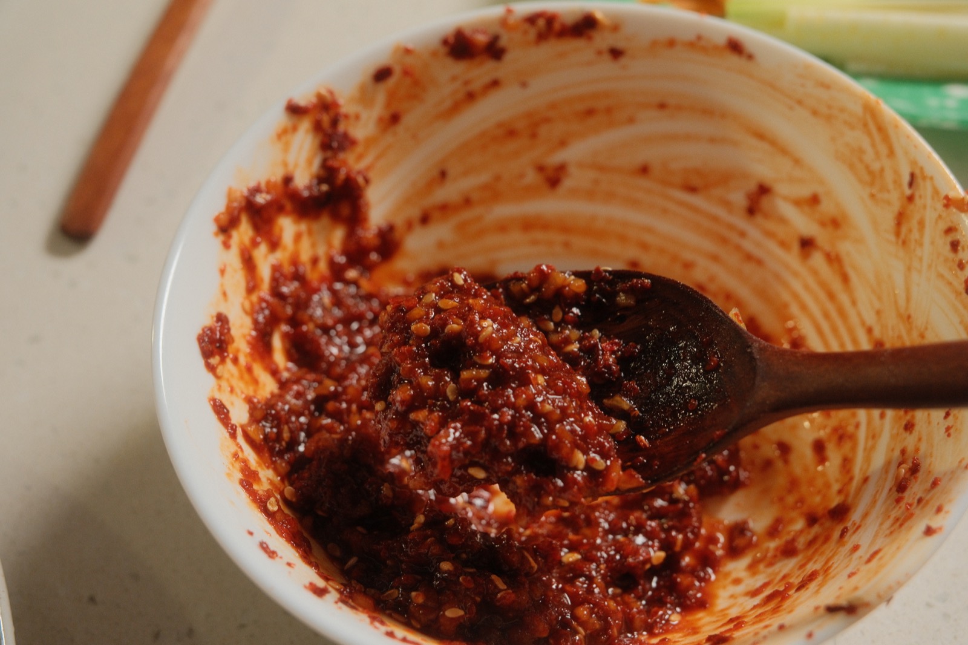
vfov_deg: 29.9
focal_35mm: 45
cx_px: 484
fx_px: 1210
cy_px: 322
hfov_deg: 43.6
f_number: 4.5
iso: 1250
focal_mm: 29.9
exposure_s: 1/125
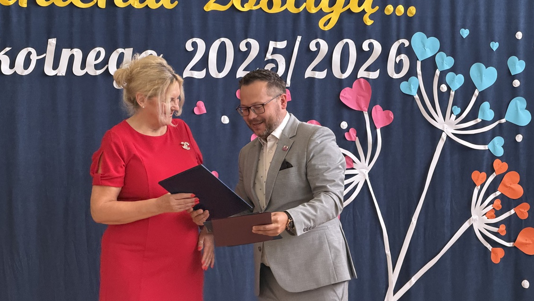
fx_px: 1557
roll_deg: +0.9
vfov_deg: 11.0
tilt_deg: +3.6
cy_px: 112
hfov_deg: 19.5
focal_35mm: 110
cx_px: 266
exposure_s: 1/111
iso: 400
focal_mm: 16.89
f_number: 2.8
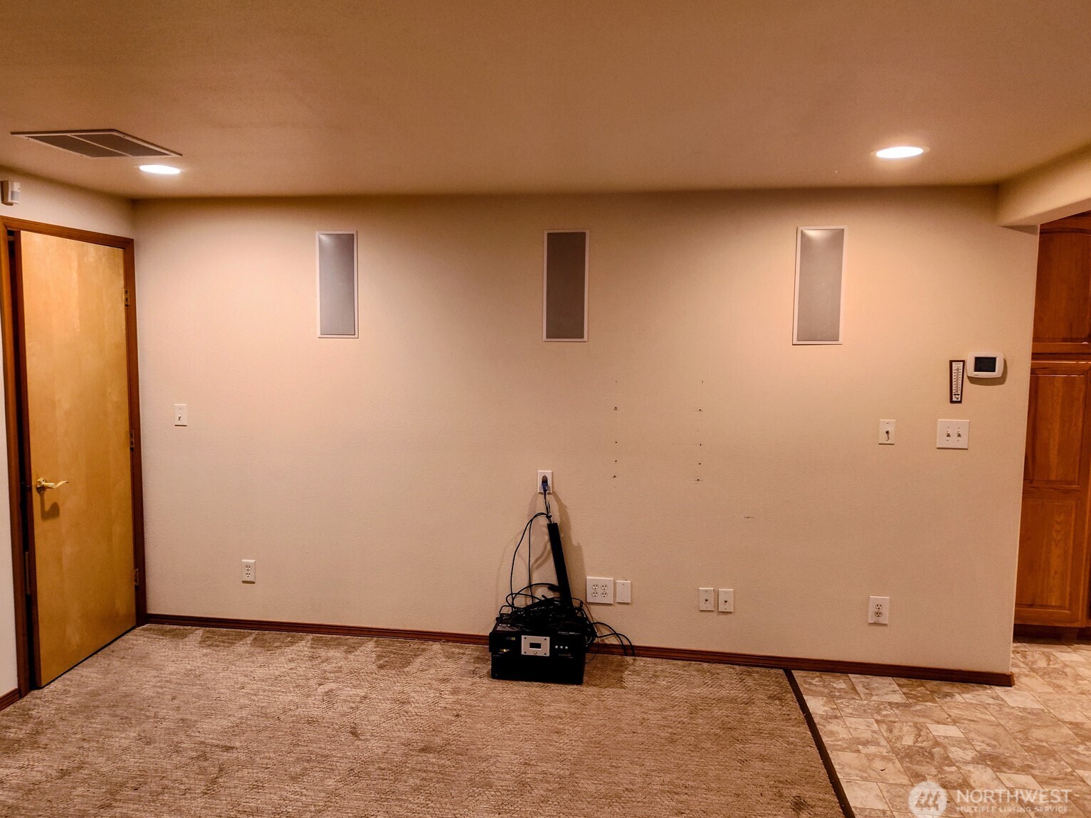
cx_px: 524
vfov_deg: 56.8
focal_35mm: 24
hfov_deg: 71.6
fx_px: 756
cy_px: 403
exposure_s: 1/60
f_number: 1.8
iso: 981
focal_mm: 5.56
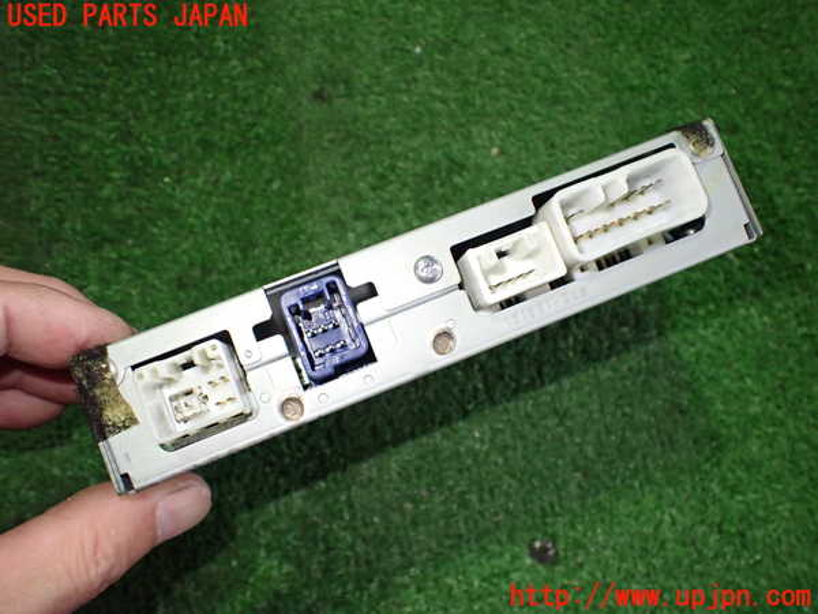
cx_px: 409
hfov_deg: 60.0
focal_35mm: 30
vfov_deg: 46.8
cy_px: 307
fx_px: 709
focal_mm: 5.4
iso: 640
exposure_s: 1/125
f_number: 2.3
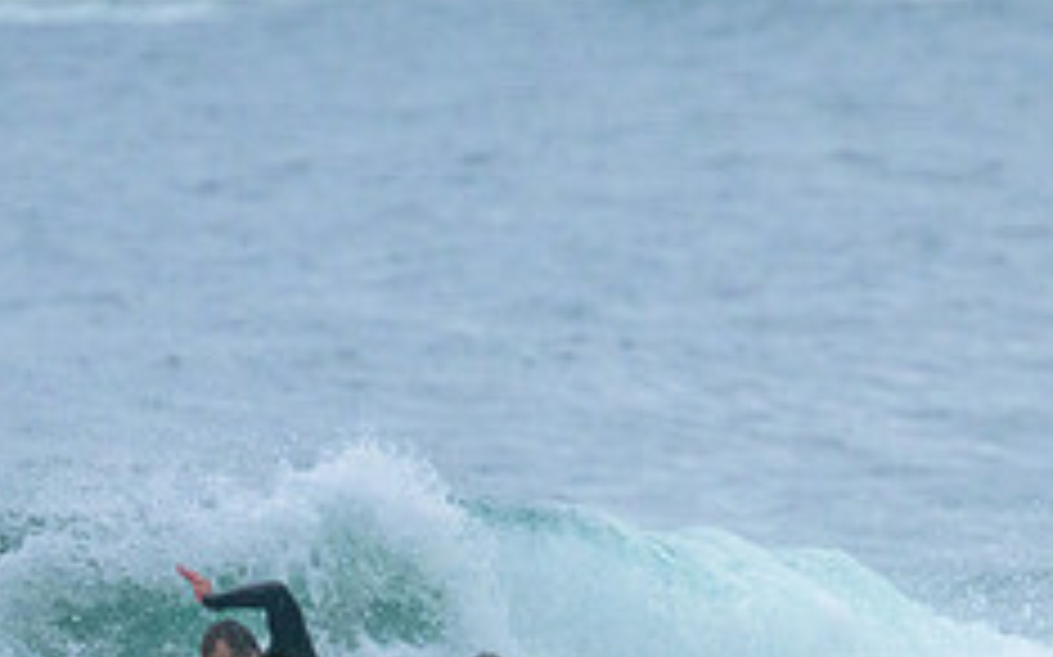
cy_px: 686
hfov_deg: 1.0
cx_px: 436
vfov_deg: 0.6
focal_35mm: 2021
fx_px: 57970
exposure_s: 1/1600
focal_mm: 800
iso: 4000
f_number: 11
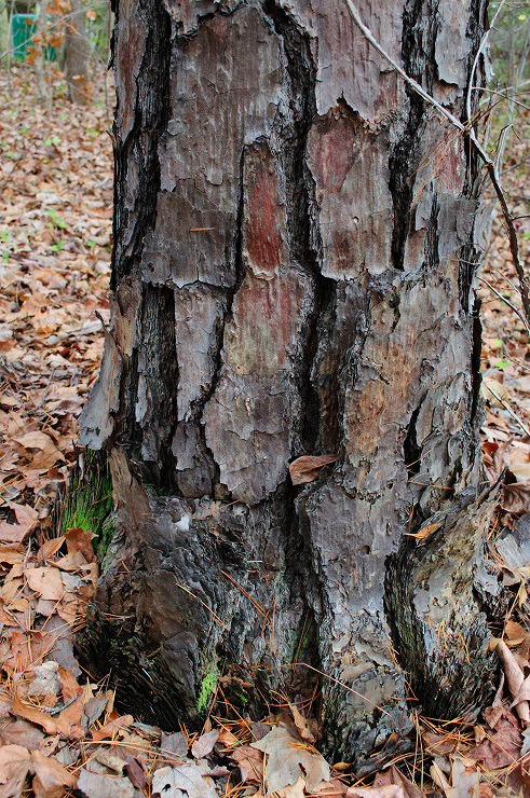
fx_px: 731
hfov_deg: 39.8
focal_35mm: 33
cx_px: 265
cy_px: 399
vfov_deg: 57.3
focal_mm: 22
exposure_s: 1/100
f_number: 8
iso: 400
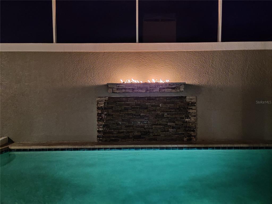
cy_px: 102
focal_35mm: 27
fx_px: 212
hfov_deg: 65.3
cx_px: 136
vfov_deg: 51.4
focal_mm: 4.75
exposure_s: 1/14
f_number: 1.65
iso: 2000
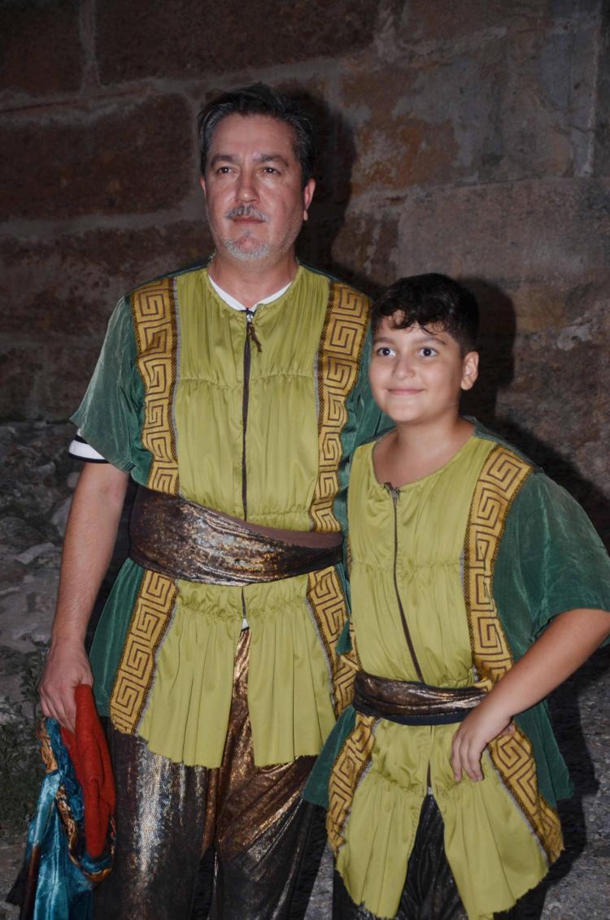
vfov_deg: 33.5
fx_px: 1531
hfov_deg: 22.5
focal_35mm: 60
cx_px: 305
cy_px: 460
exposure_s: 1/60
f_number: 4.5
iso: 250
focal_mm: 40
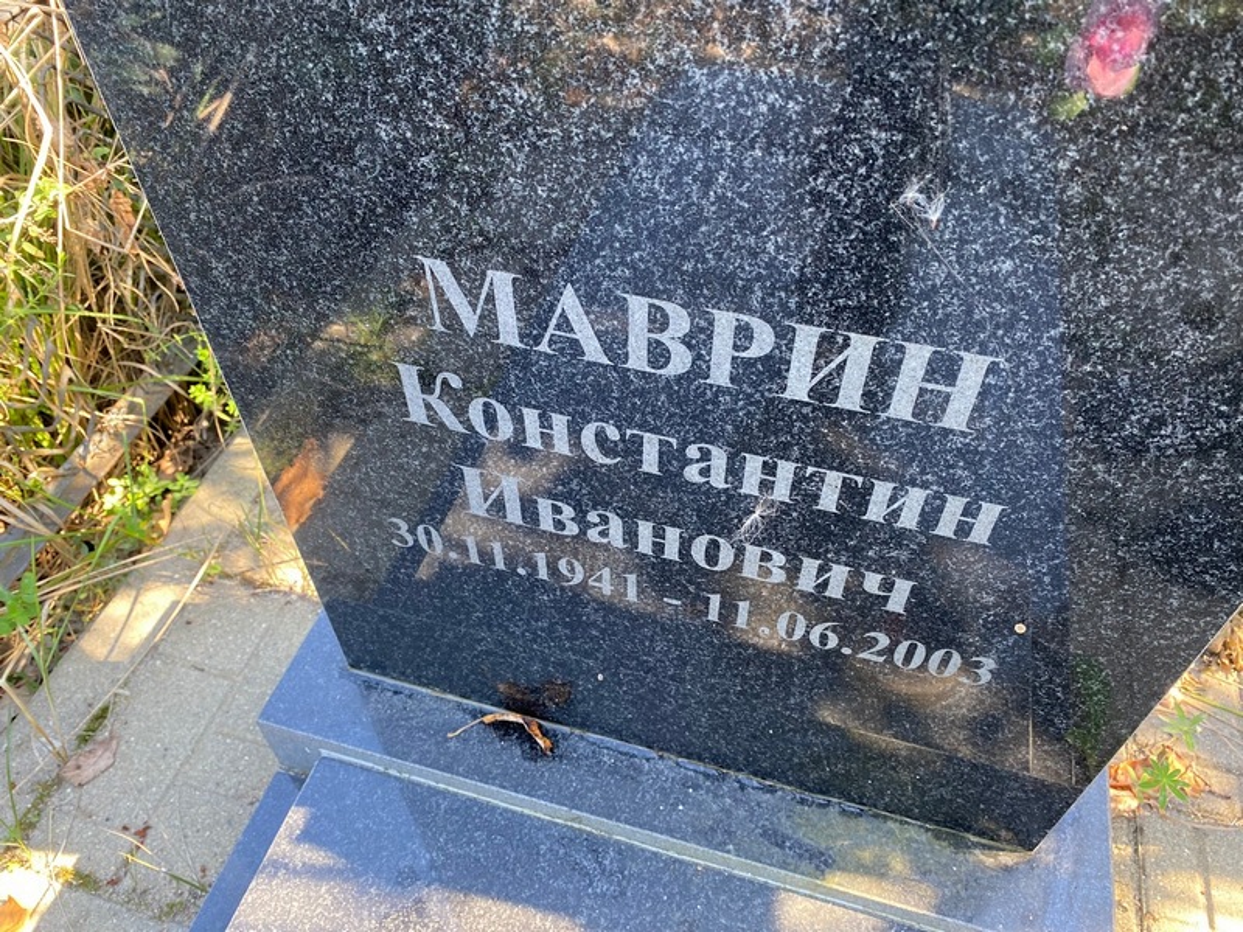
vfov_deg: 53.1
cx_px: 622
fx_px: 934
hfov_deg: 67.3
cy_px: 466
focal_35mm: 26
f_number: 1.8
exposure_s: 1/112
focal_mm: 4.25
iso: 125
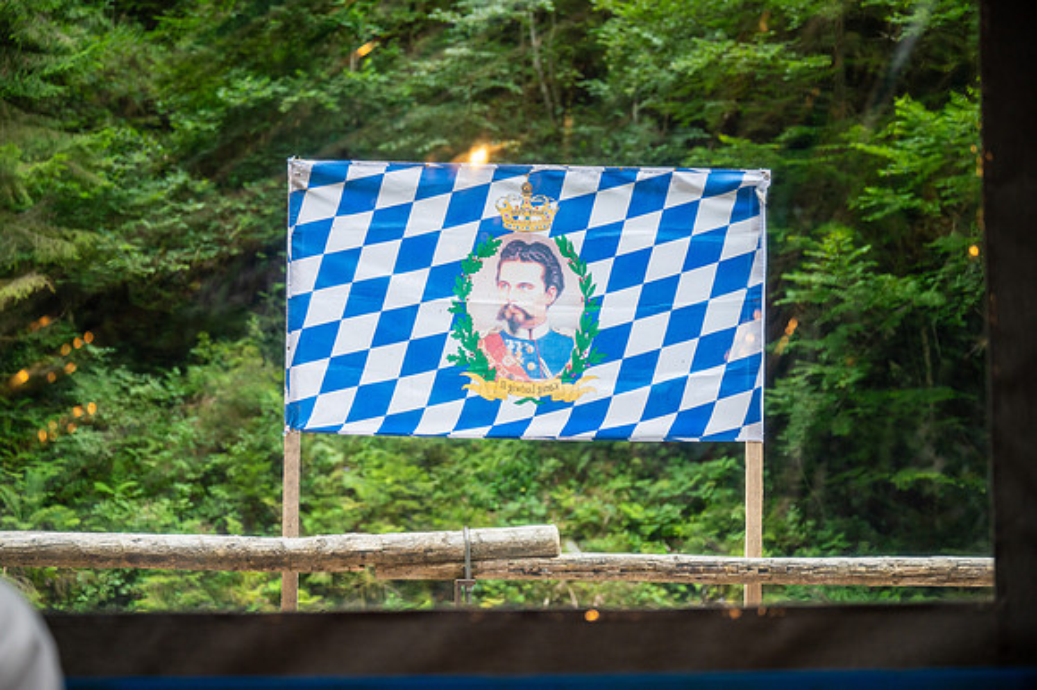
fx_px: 1497
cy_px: 345
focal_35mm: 52
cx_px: 518
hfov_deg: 38.2
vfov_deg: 26.0
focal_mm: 52
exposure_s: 1/250
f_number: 2.8
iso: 400
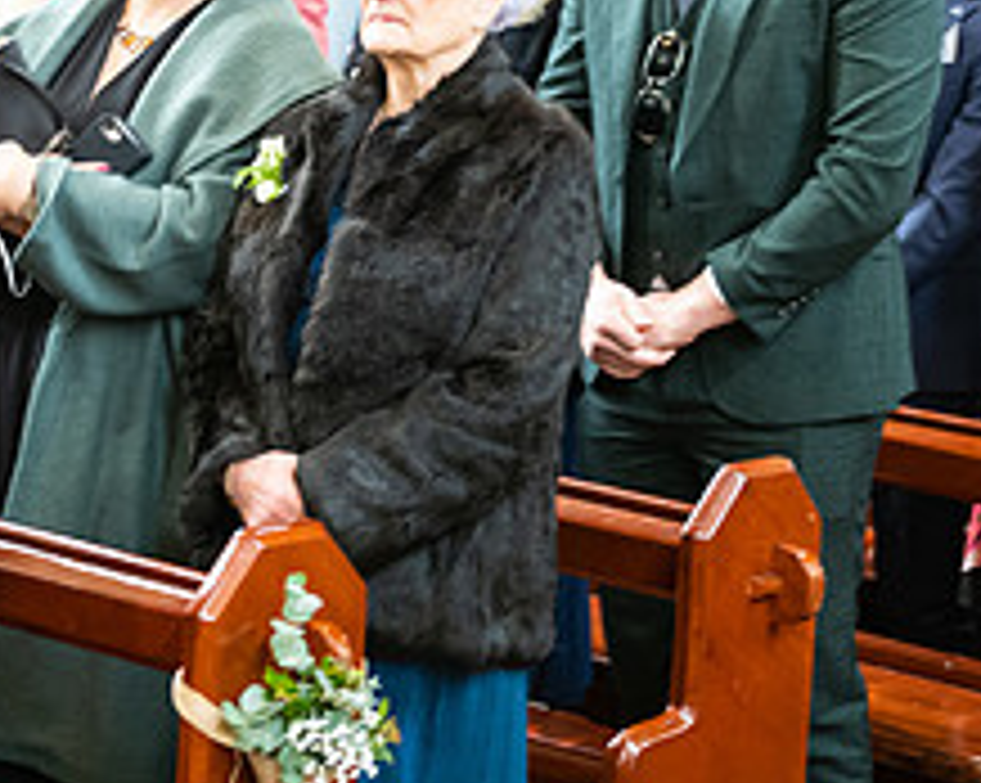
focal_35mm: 125
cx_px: 234
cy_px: 178
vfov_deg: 12.3
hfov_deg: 15.3
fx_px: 3626
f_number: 3.5
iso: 1000
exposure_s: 1/40
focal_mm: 50
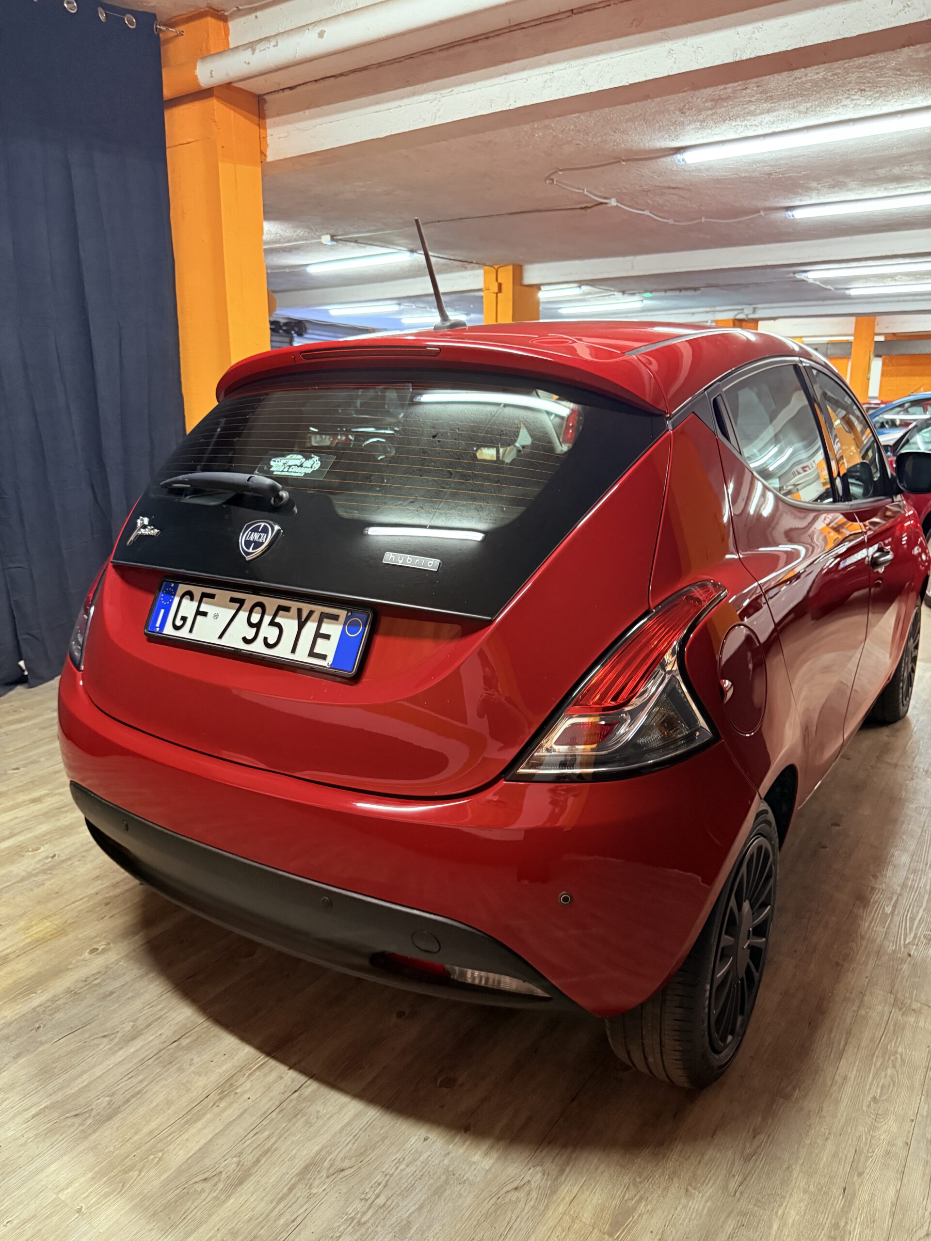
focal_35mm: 24
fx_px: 861
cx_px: 466
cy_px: 620
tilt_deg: -14.5
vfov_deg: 71.6
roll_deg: +1.0
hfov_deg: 56.8
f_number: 1.78
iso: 800
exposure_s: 1/50
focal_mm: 6.76
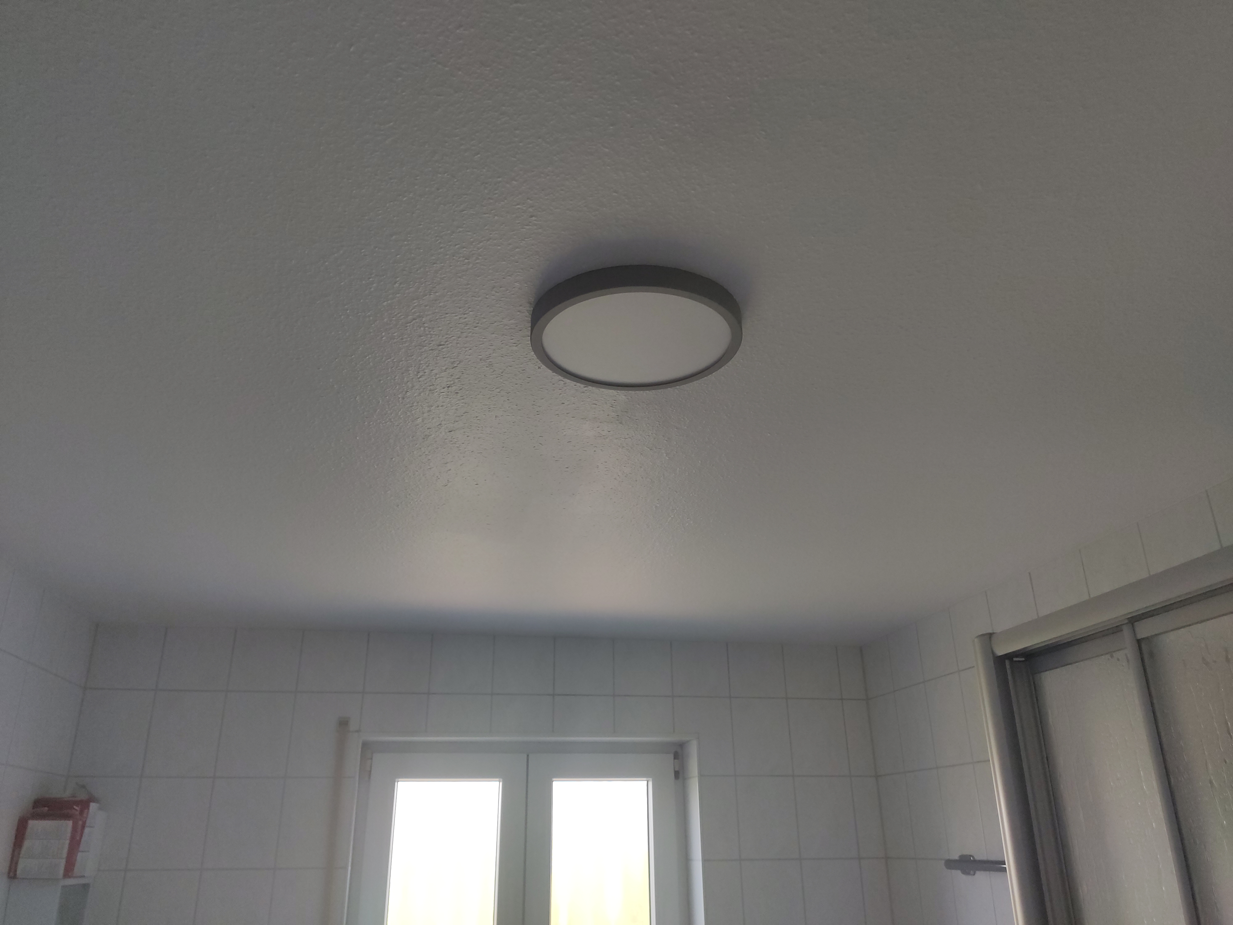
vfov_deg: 53.1
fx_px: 926
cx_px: 616
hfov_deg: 67.3
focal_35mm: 26
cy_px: 462
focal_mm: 4.77
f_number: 1.75
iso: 211
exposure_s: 1/100
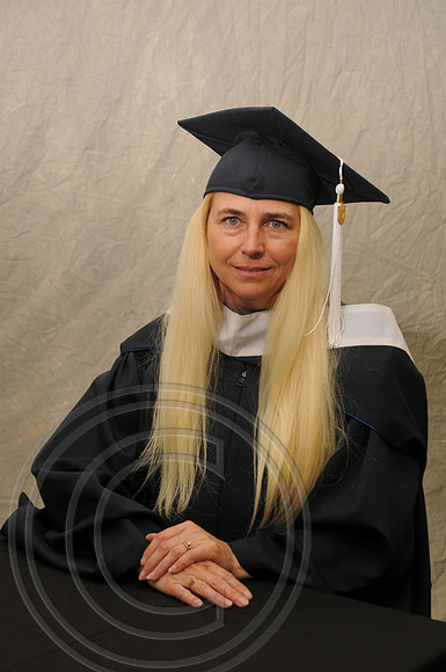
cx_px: 223
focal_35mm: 75
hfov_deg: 18.1
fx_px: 1398
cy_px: 336
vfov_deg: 27.0
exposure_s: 1/40
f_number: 5.6
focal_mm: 50
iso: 200
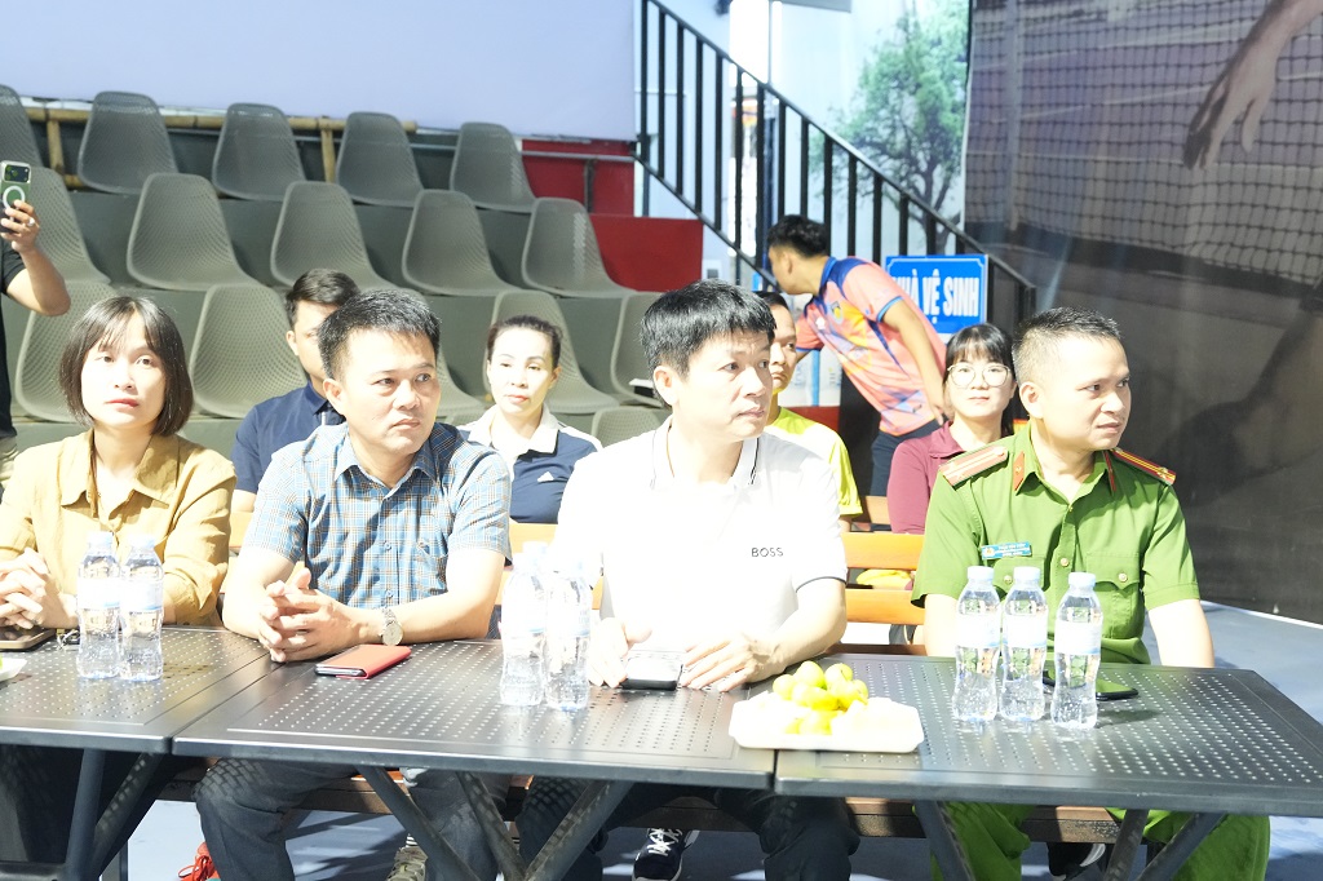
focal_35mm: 43
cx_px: 662
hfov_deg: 45.4
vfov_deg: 31.2
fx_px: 1580
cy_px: 440
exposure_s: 1/60
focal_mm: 29
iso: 3200
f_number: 3.2
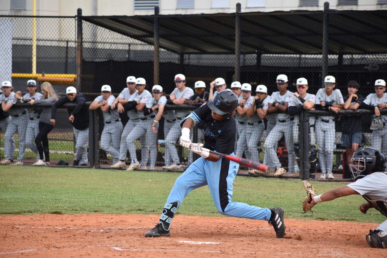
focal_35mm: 210
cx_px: 194
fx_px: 2257
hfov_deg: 9.8
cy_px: 129
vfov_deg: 6.5
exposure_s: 1/1000
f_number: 4.8
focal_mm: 140
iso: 400
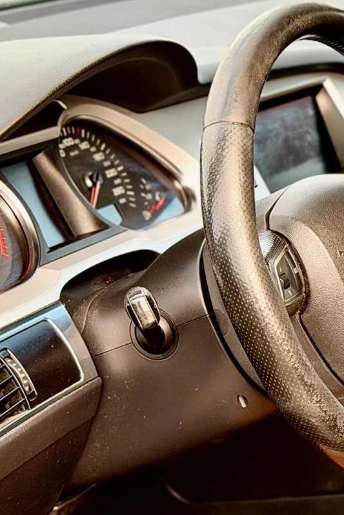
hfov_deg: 10.2
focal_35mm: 128
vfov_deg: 16.0
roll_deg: +1.2
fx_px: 1834
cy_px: 309
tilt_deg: -17.0
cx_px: 593
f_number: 1.78
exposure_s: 1/184
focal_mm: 6.76
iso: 64
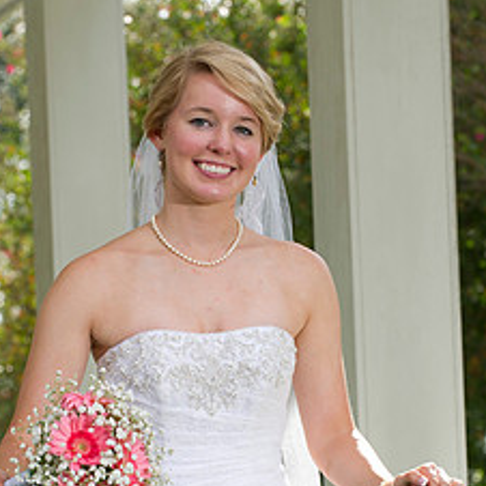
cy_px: 415
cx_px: 220
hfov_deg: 8.9
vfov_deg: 8.9
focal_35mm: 196
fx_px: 3113
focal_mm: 116
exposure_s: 1/250
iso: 250
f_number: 6.3
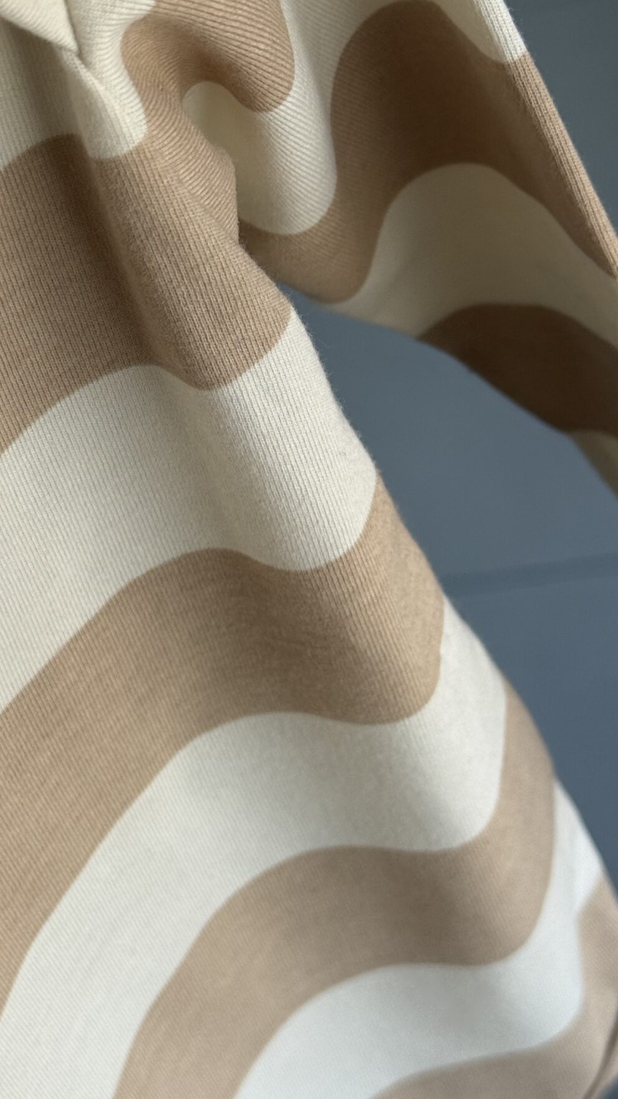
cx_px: 239
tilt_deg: -46.6
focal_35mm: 76
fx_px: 2214
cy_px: 405
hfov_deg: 15.9
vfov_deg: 27.8
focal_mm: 6.76
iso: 64
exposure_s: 1/270
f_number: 1.78
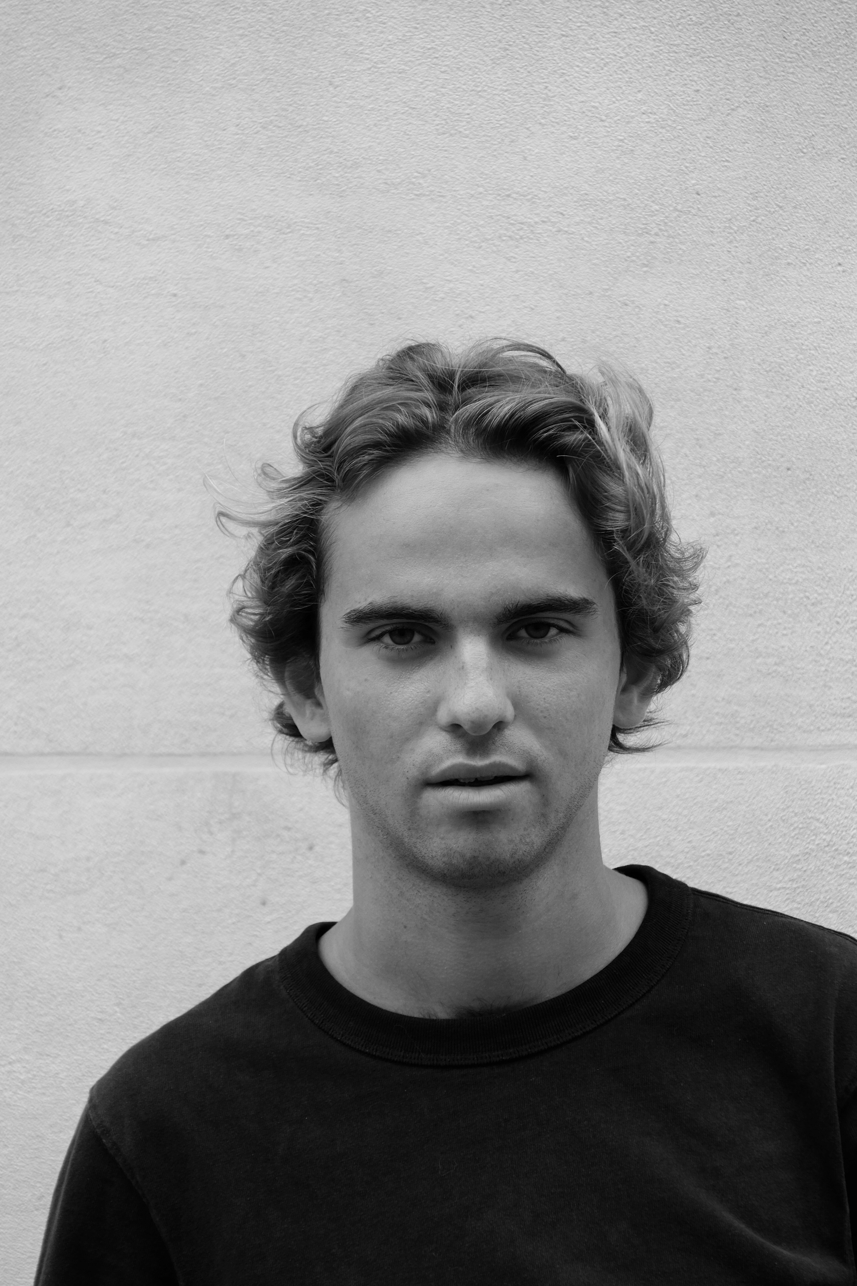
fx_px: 4999
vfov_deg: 14.7
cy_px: 643
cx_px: 428
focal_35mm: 140
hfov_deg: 9.8
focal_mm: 93.2
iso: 320
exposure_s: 1/320
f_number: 5.6
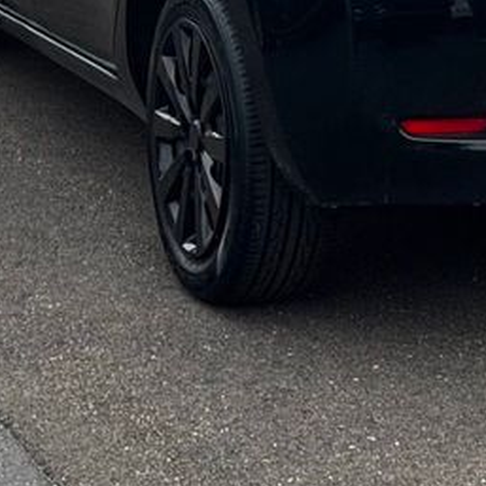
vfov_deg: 10.1
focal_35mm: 169
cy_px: -200
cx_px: 473
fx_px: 2684
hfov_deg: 10.3
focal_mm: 6.76
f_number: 1.78
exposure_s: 1/2252
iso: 64
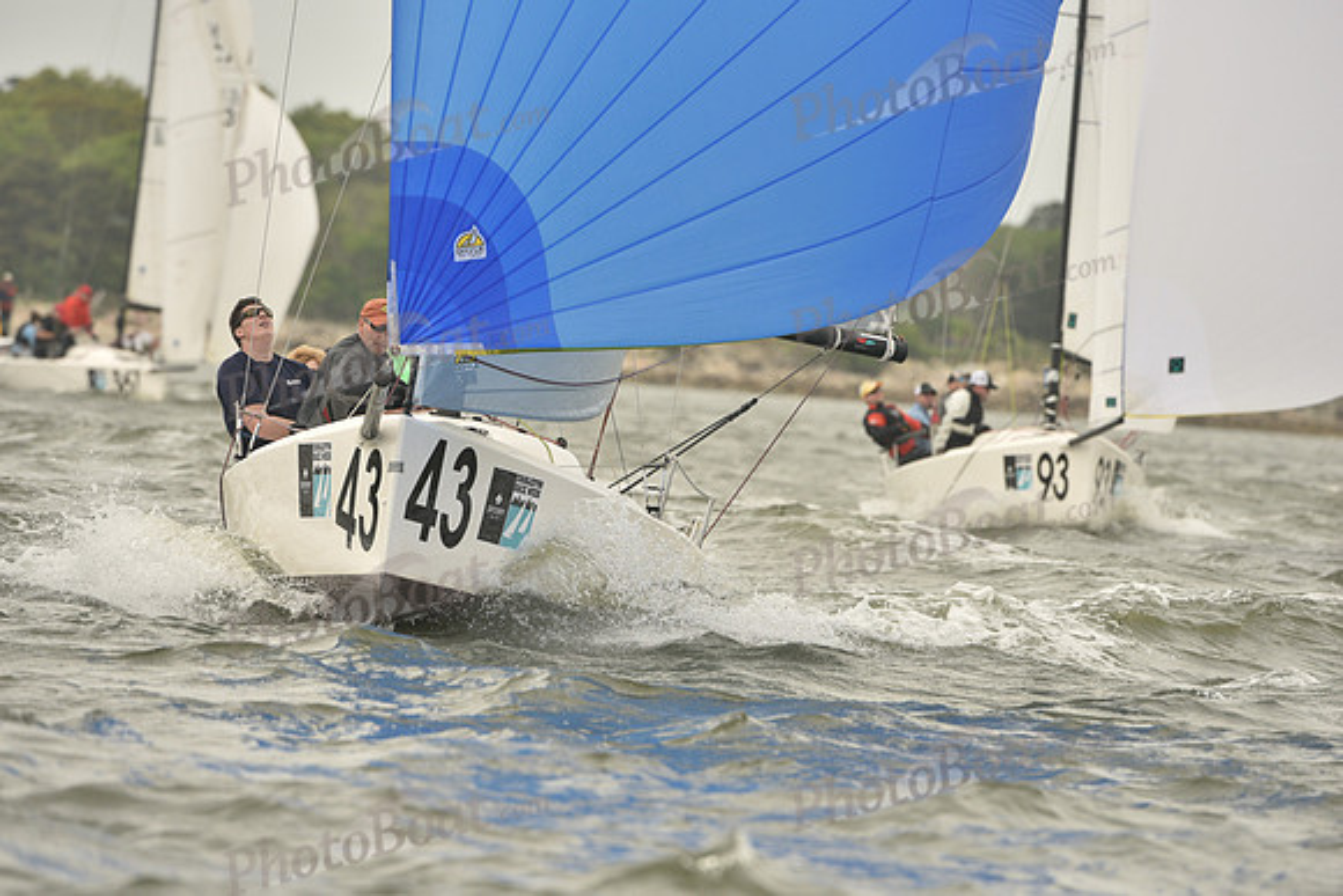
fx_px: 14925
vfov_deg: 3.4
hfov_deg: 5.2
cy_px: 448
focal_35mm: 400
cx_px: 672
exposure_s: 1/1000
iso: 320
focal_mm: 400
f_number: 7.1
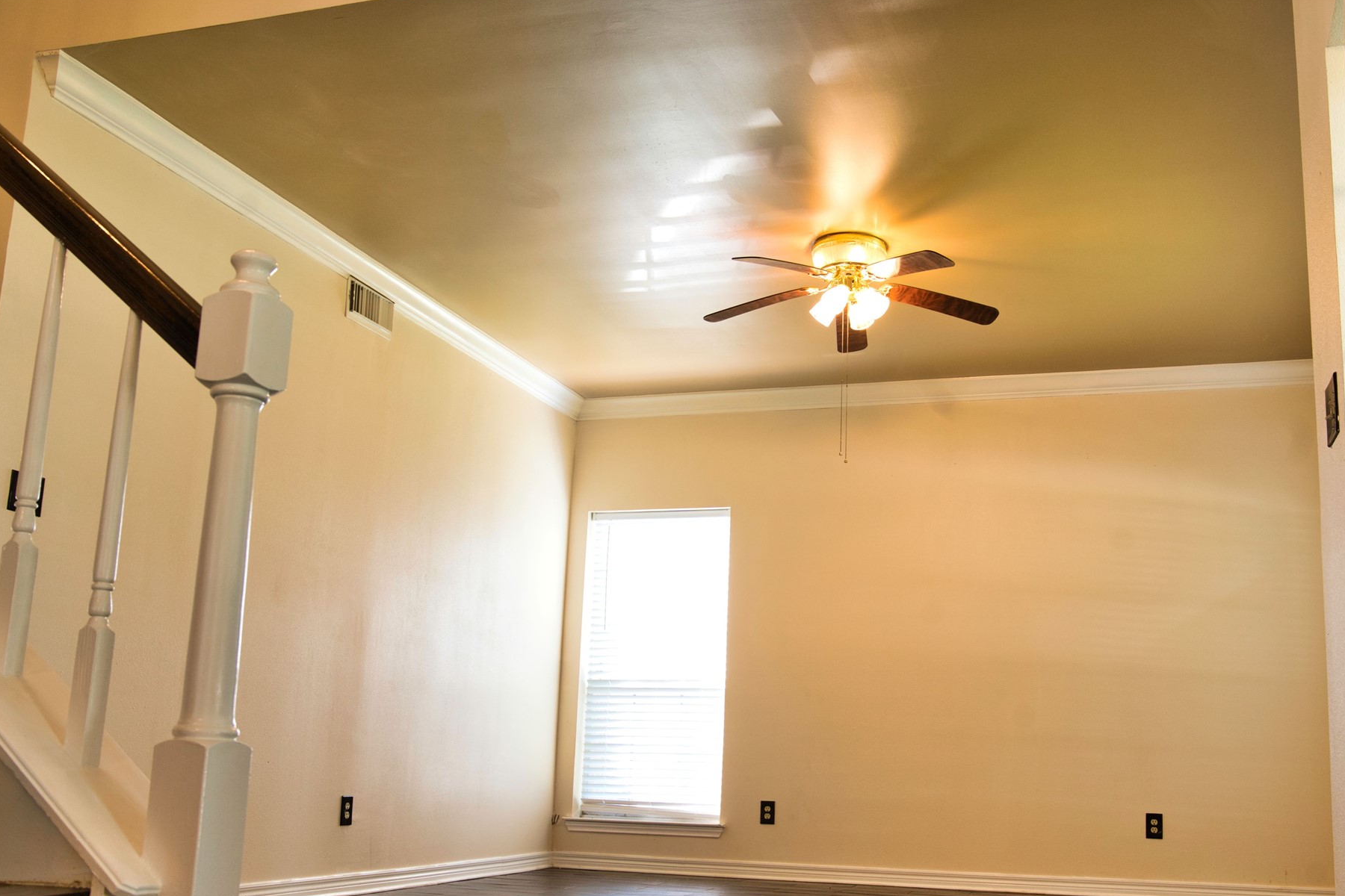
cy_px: 532
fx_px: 1308
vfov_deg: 37.7
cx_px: 760
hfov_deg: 54.3
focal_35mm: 35
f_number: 6.3
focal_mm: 29
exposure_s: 1/30
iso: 800
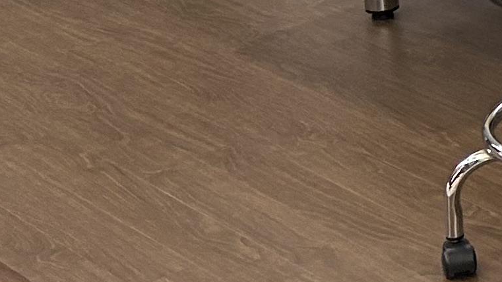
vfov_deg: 7.8
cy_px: -262
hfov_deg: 12.0
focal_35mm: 150
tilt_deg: -11.5
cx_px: 1137
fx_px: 1997
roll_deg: -1.7
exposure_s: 1/60
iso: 125
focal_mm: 5.7
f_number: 1.5
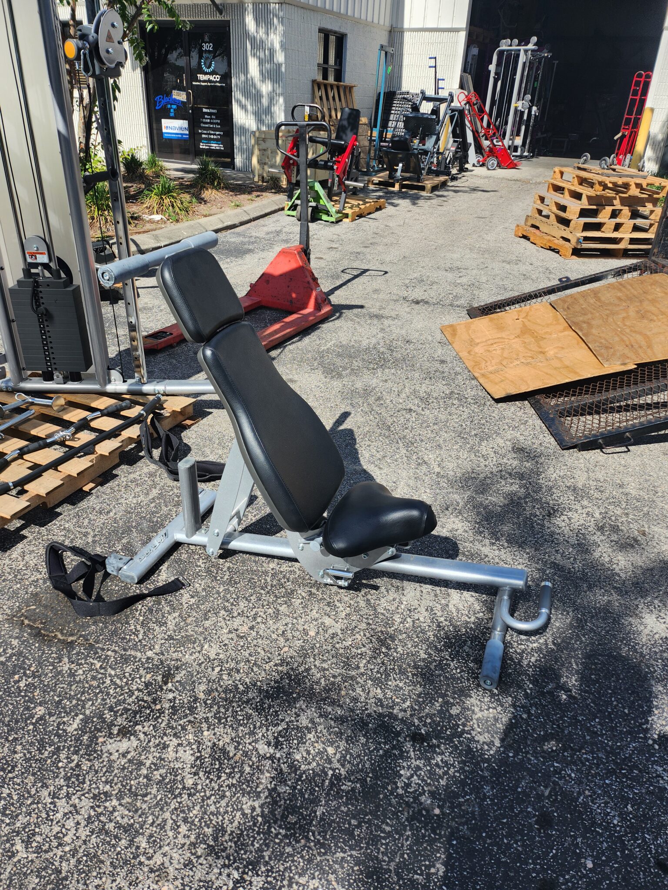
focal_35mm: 24
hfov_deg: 56.8
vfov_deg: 71.6
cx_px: 334
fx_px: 618
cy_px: 445
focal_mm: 5
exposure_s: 1/2234
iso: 50
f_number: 1.8
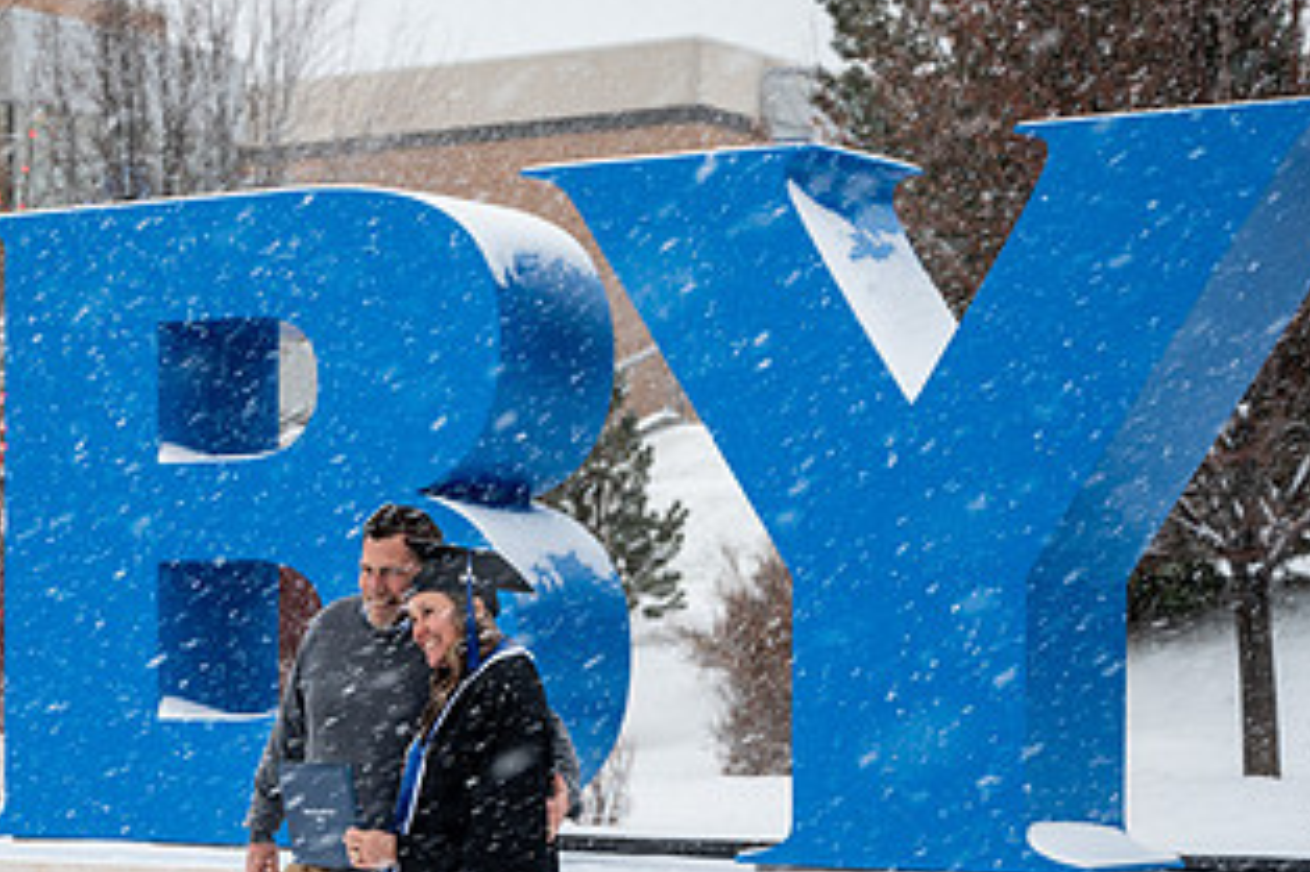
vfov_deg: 13.9
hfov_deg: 20.7
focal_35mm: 98
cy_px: 705
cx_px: 405
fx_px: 3564
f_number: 4
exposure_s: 1/160
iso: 800
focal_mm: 53
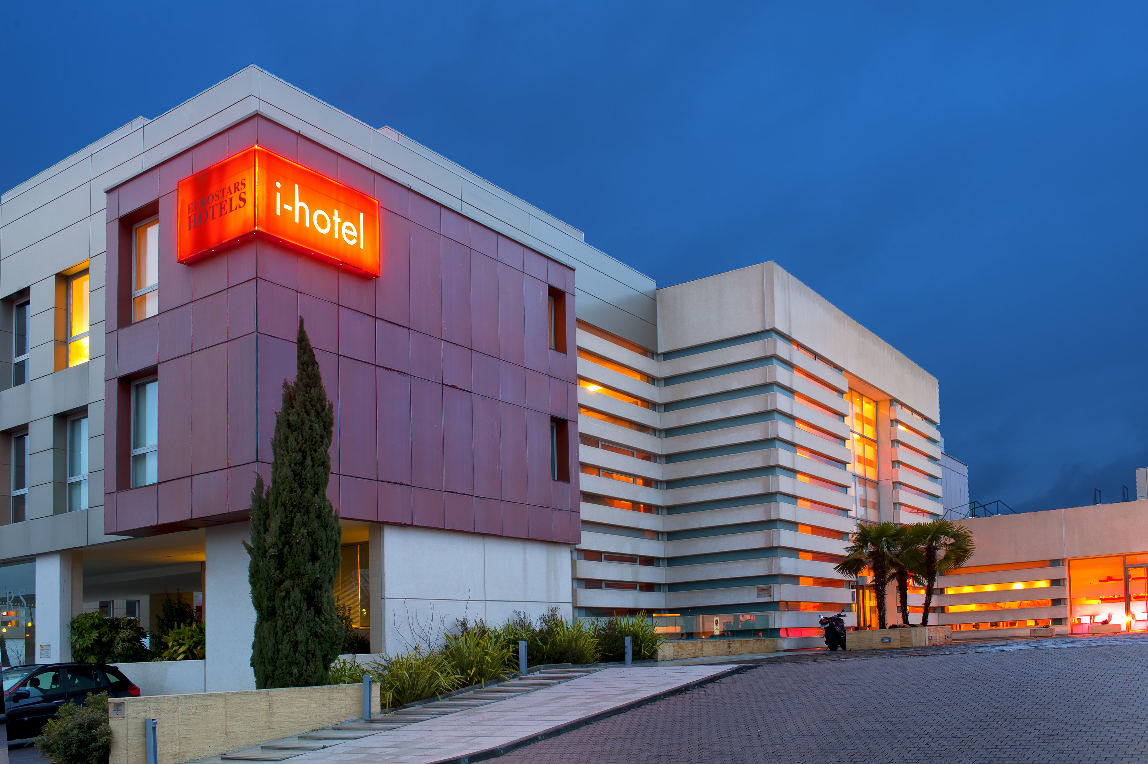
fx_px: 988
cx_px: 574
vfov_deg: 42.3
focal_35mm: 31
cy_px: 382
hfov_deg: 60.3
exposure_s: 2
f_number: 10
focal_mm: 31
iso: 200
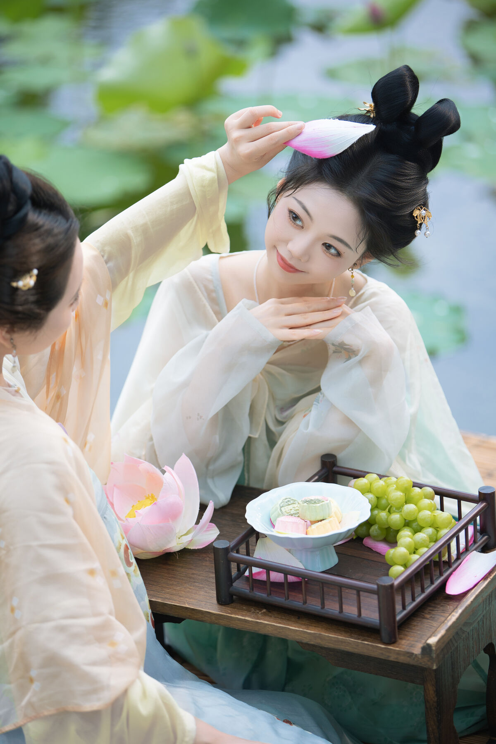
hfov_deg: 9.7
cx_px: 248
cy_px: 372
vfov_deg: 14.4
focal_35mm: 142
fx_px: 2934
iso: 100
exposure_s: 1/320
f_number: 2.8
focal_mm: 142
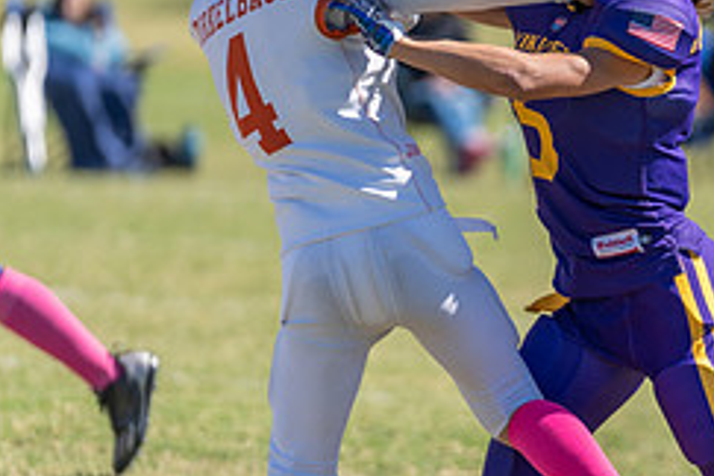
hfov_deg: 3.2
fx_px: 12811
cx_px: 745
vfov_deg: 2.1
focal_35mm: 646
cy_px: 265
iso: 100
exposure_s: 1/1600
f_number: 2.8
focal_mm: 200
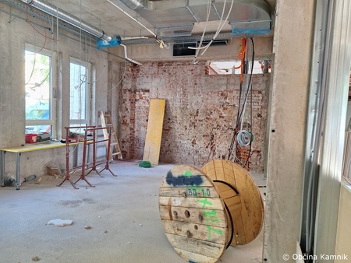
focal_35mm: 23
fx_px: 233
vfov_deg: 58.9
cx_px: 176
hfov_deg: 73.9
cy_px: 132
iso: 64
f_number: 1.8
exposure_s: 1/50
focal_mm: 5.54
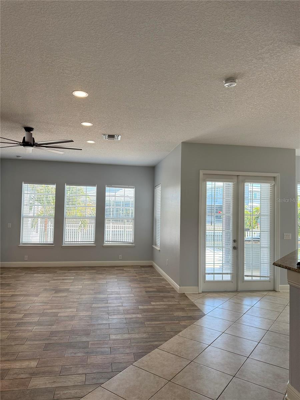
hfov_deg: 56.8
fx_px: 277
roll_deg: -0.9
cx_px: 150
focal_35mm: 24
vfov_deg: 71.6
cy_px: 200
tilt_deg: +1.8
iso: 80
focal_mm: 6.76
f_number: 1.78
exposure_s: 1/338
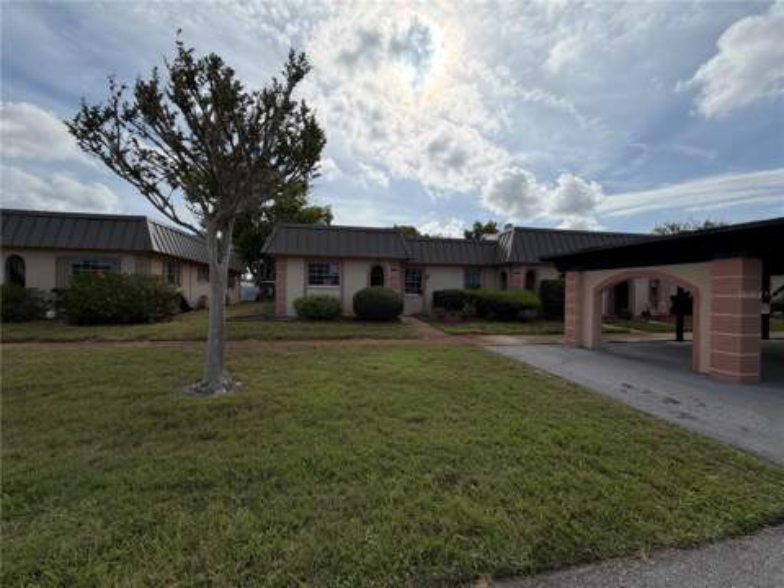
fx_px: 317
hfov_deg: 102.1
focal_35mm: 14
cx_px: 392
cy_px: 294
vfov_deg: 85.7
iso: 25
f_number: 2.2
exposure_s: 1/1848
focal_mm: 2.22
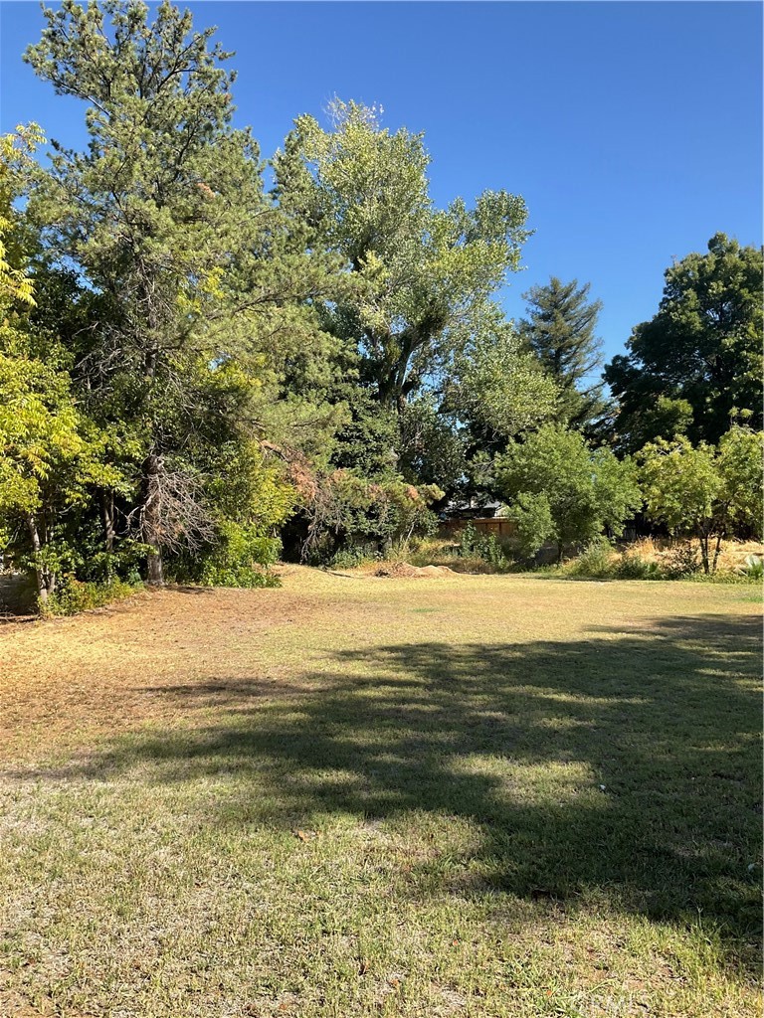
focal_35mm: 29
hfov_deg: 48.2
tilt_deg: +2.2
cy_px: 509
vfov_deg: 61.7
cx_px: 382
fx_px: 853
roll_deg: +2.7
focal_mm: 3
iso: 16
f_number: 1.8
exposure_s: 1/599
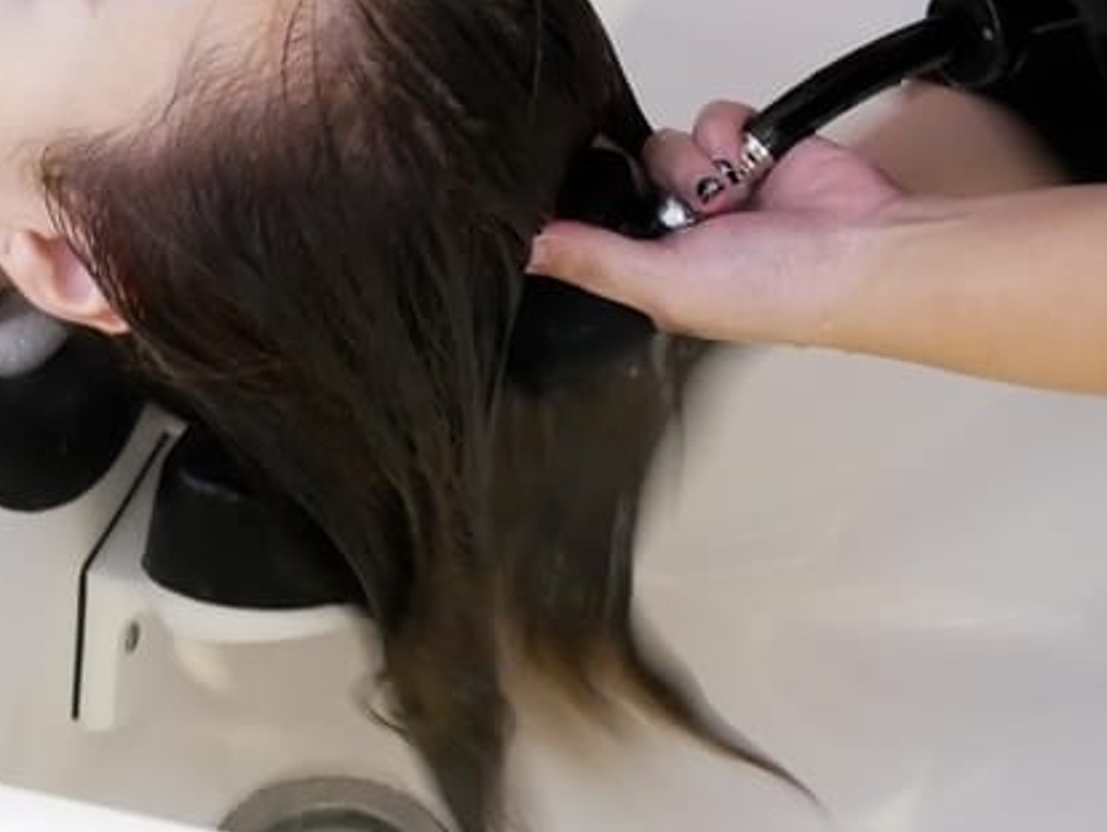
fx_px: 1856
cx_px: 227
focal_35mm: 58
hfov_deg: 32.3
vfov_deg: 25.2
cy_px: 338
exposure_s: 1/15
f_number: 9
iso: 3200
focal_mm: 12
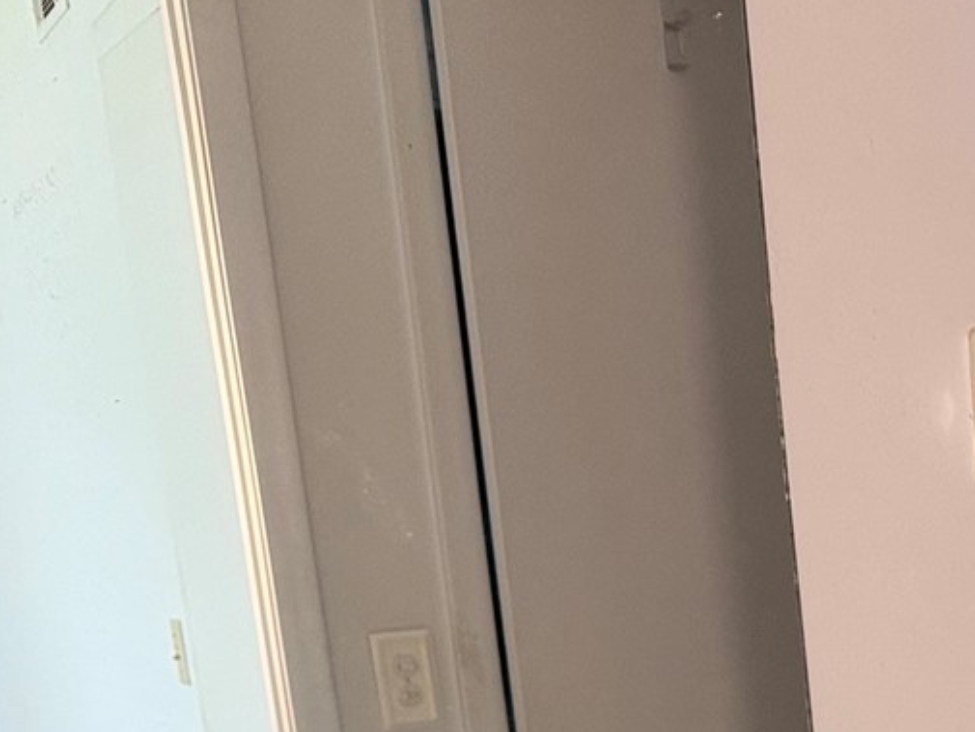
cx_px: 1274
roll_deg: +2.2
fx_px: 2141
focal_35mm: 76
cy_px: 1105
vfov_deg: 17.4
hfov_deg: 22.8
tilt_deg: -15.3
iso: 320
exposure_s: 1/59
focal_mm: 6.76
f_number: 1.78
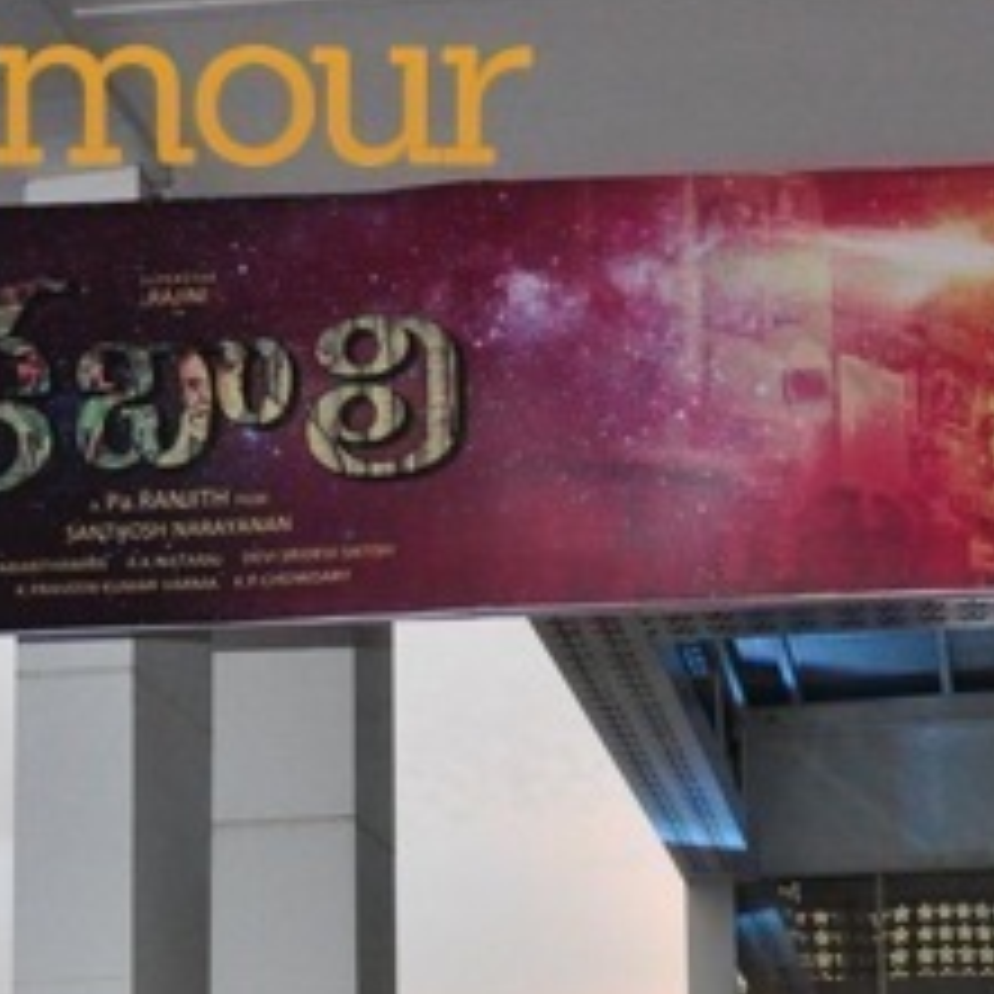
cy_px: 1133
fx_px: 2696
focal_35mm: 83
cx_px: 769
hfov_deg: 20.7
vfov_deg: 19.8
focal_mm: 18
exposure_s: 1/200
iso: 1800
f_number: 3.5
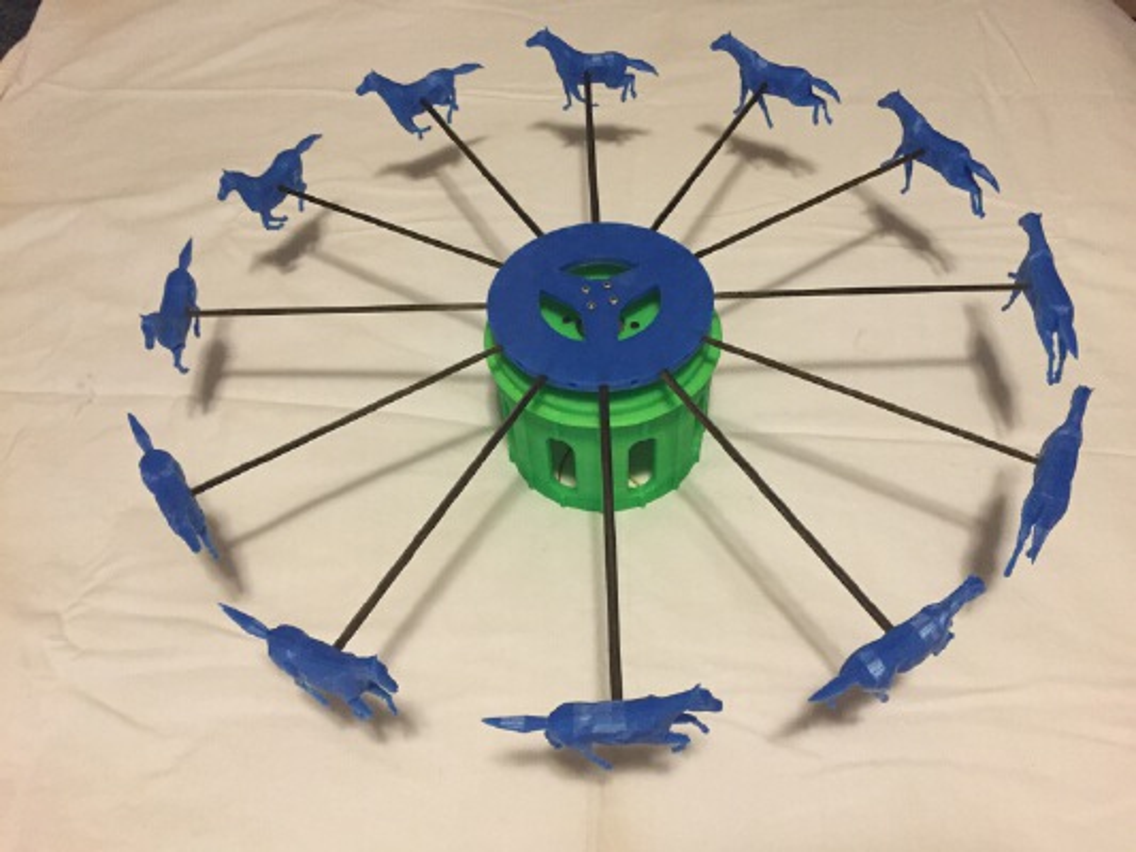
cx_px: 568
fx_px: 952
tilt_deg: -51.6
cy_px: 426
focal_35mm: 29
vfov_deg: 48.2
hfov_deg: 61.6
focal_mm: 4.15
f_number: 2.2
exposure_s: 1/30
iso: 250
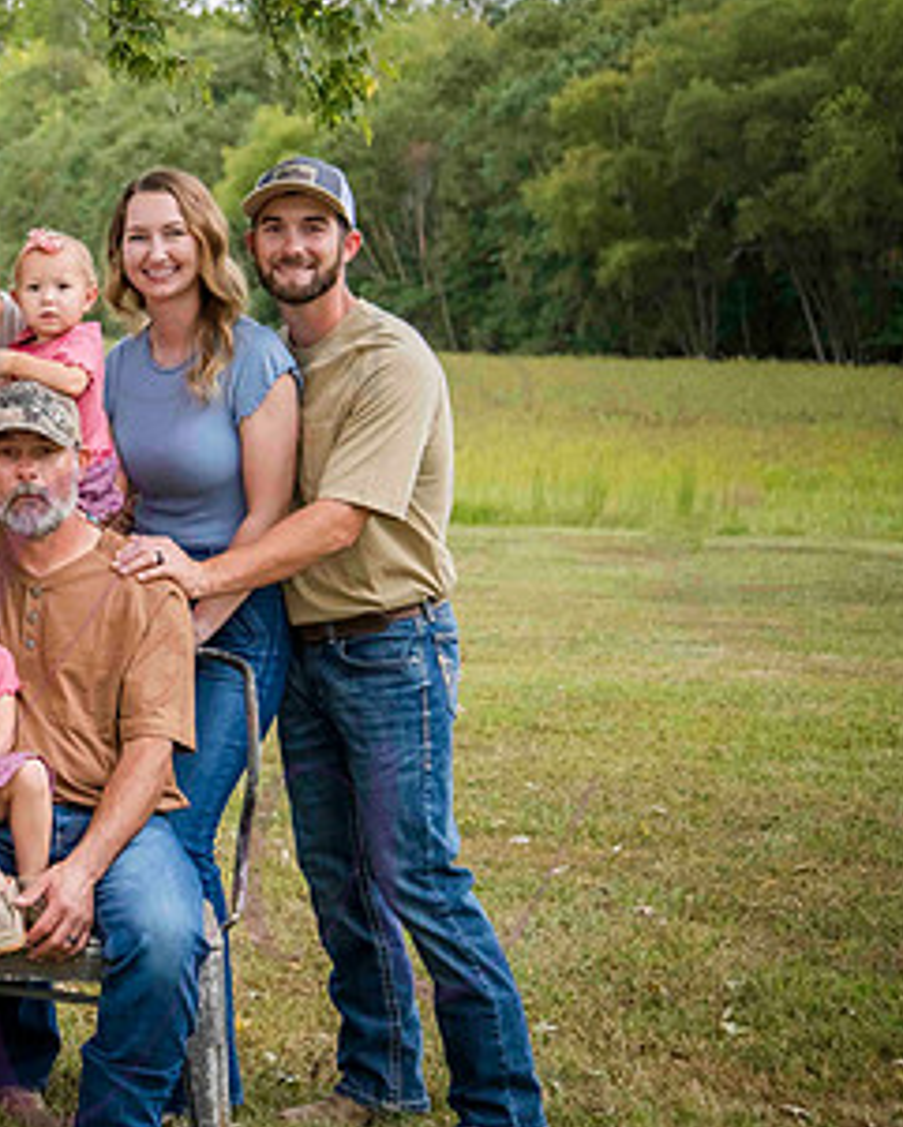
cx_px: -154
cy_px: 541
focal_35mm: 94
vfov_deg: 20.4
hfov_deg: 15.8
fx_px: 3139
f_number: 4.2
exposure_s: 1/640
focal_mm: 52
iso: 400
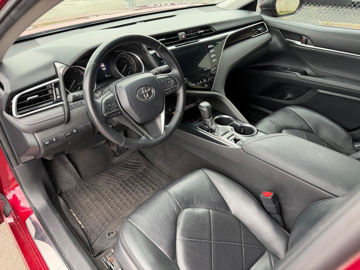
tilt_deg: -35.9
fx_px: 250
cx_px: 180
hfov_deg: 71.6
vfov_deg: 56.8
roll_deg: -0.6
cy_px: 135
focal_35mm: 24
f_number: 1.78
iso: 200
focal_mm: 6.76
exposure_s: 1/121
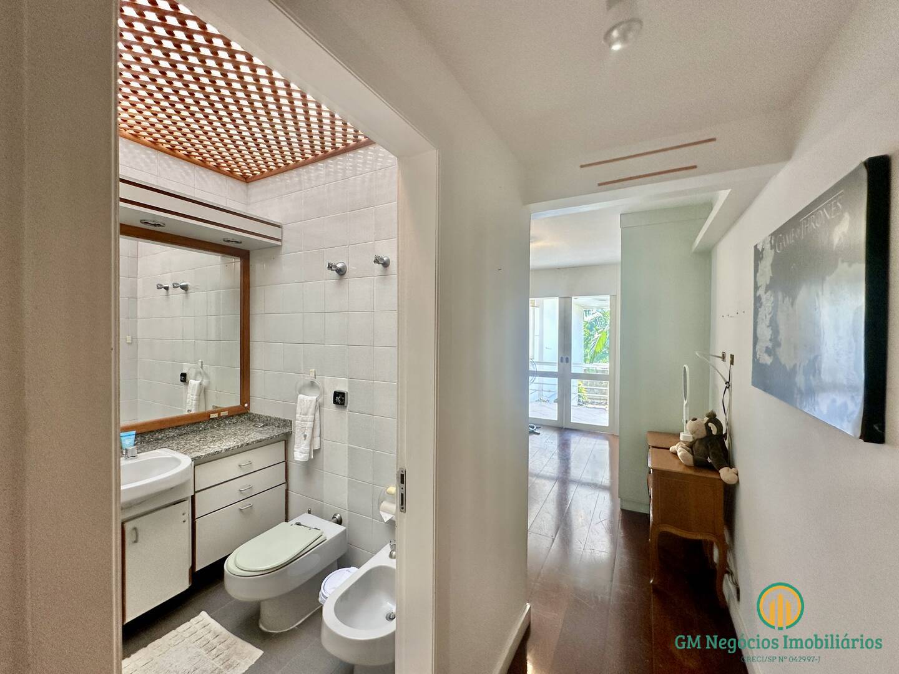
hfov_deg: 102.1
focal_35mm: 14
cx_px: 450
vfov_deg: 85.7
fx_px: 364
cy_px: 337
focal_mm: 2.22
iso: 125
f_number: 2.2
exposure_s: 1/120
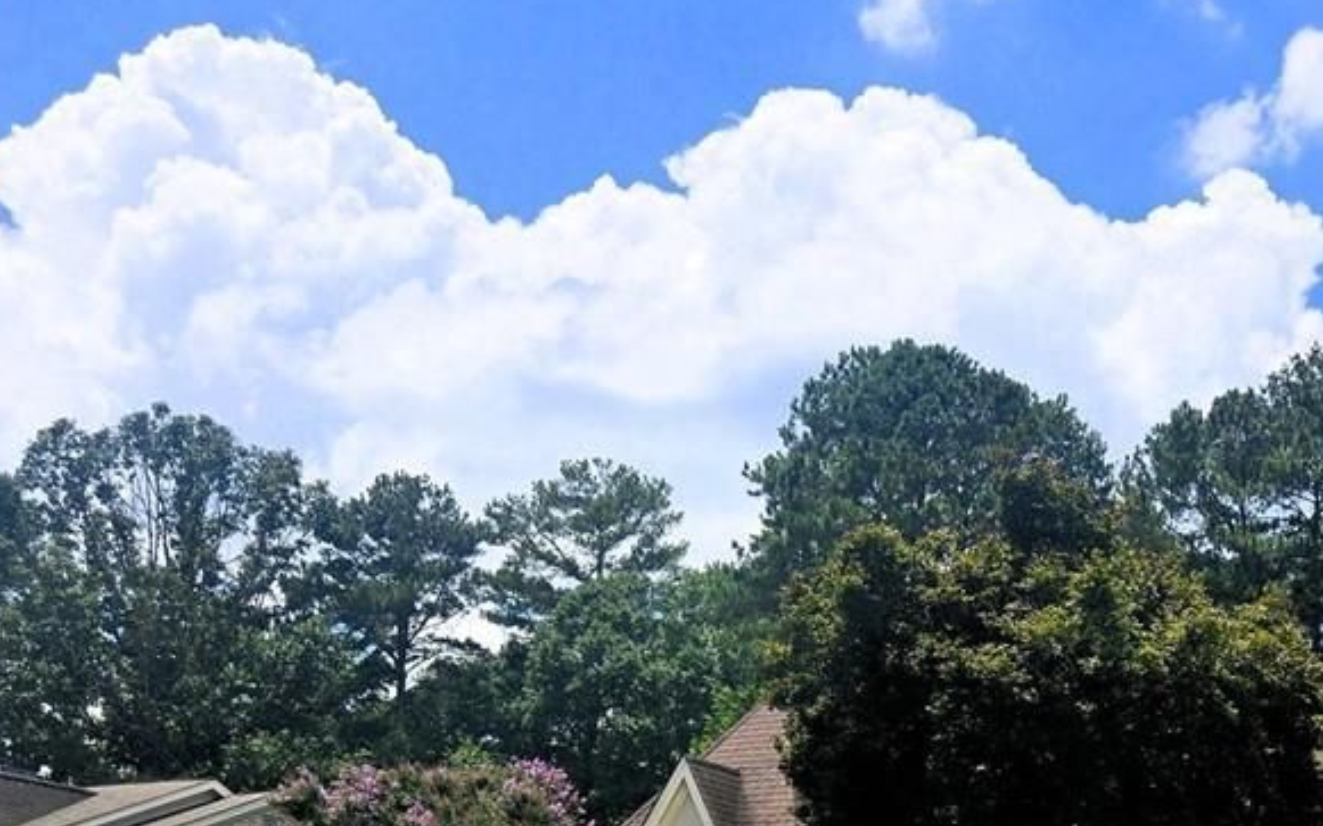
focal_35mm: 43
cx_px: 1068
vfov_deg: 28.4
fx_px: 1550
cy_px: 787
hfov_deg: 43.9
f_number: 1.8
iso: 25
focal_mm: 5.4
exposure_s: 1/2259
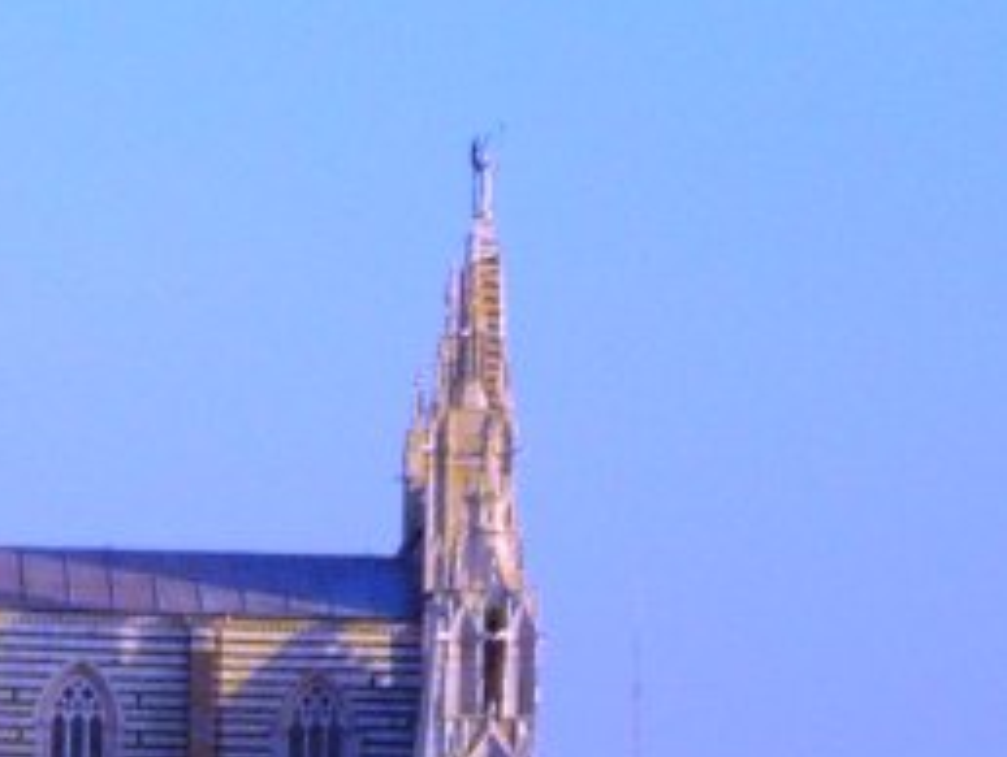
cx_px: -687
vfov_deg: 2.8
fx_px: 15461
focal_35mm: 531
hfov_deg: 3.7
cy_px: 804
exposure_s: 1/400
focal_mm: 24.2
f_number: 9.8
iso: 400
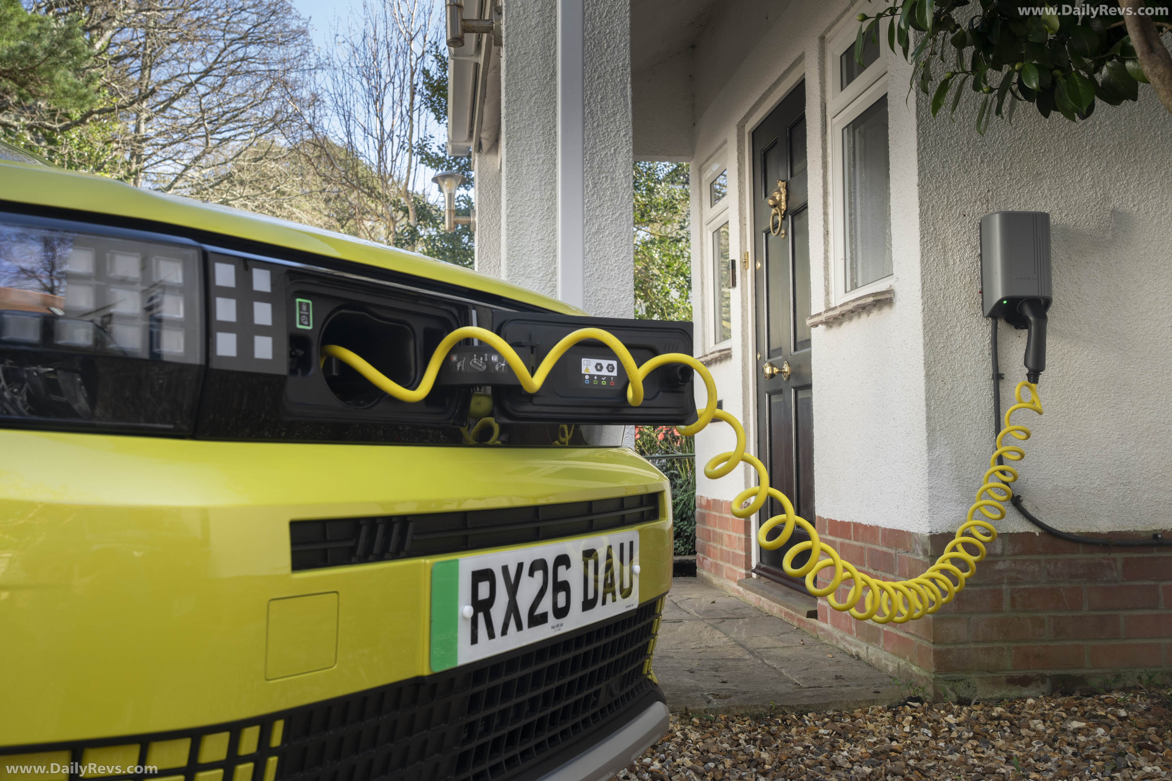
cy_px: 390
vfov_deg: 40.0
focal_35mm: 33
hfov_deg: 57.2
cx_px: 586
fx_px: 1074
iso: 125
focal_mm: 33
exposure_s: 1/13
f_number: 8
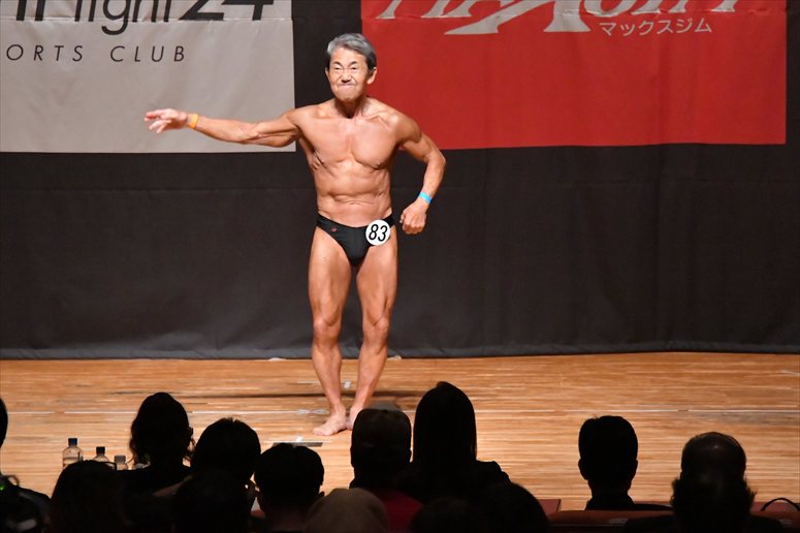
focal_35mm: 255
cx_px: 400
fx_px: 5664
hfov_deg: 8.1
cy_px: 266
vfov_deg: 5.4
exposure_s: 1/400
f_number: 5.6
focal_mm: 170
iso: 12800
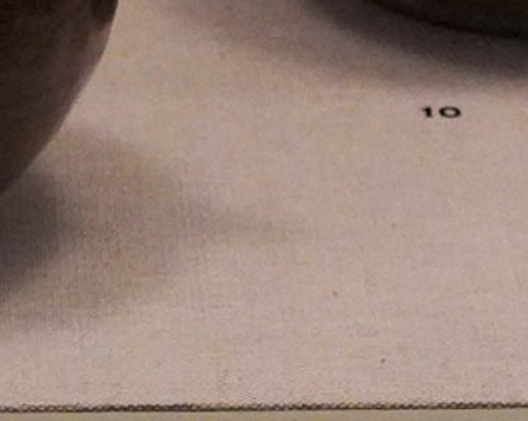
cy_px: 1006
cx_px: -612
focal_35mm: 232
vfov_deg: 6.4
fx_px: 3621
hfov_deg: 7.9
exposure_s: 1/100
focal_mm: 39
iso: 8000
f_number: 5.6
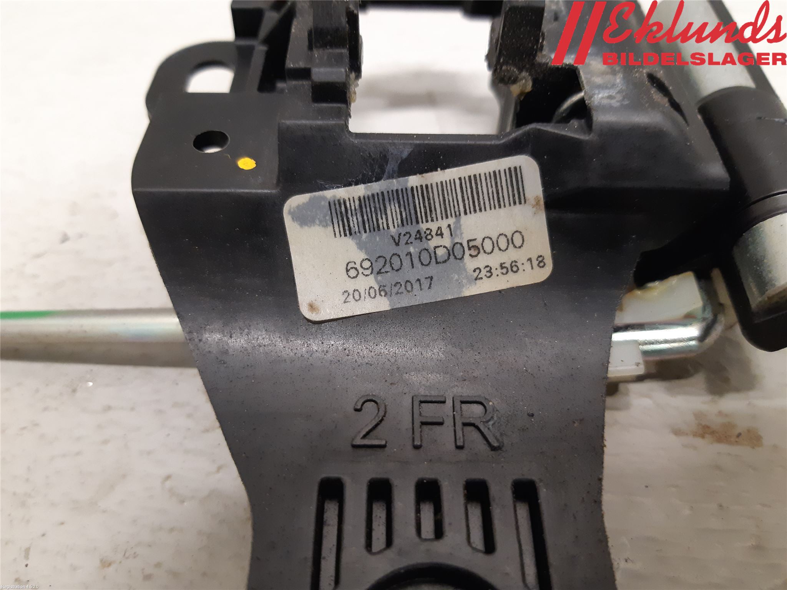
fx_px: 591
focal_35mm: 26
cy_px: 295
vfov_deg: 53.1
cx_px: 394
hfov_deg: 67.3
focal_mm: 3.93
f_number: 1.7
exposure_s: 1/25
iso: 250
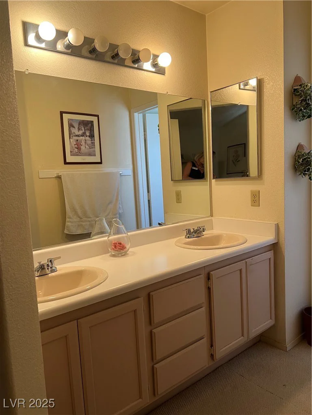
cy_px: 208
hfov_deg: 53.1
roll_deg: +3.6
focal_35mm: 26
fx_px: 312
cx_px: 156
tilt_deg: -4.7
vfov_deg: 67.3
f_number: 1.5
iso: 125
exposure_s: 1/60
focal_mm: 5.7
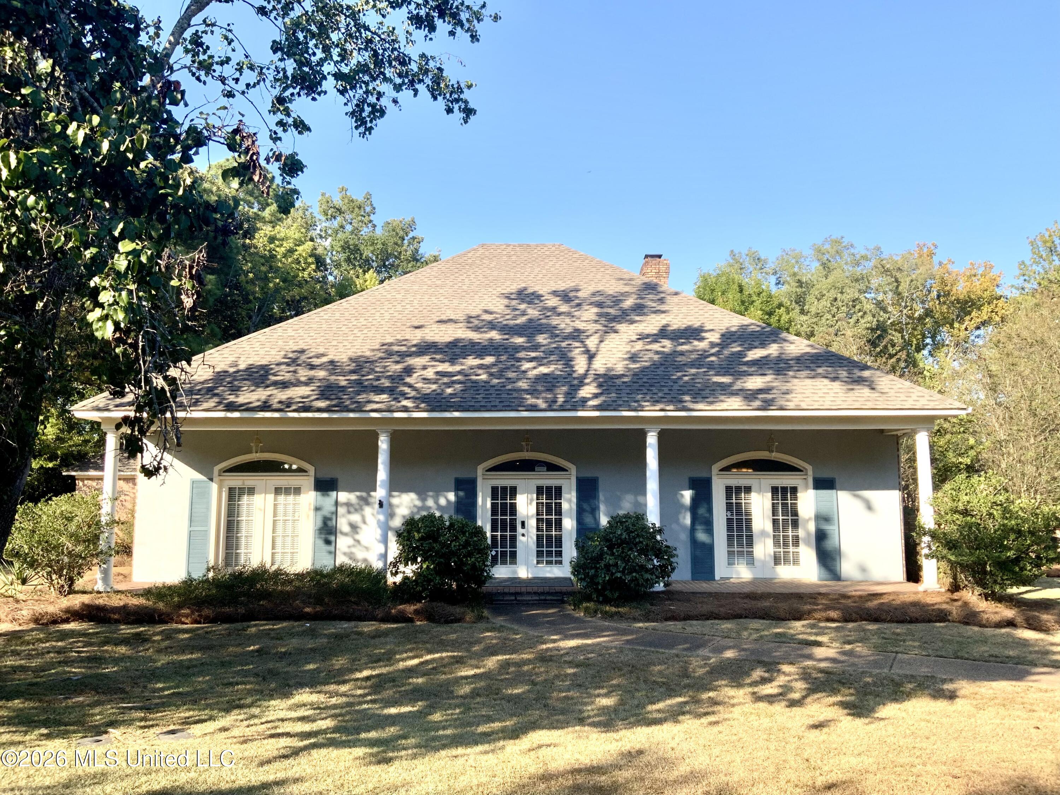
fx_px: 888
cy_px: 398
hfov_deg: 61.7
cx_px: 530
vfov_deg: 48.2
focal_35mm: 29
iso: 16
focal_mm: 3
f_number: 1.8
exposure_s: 1/898
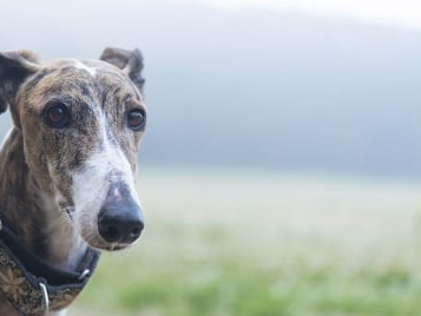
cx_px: 170
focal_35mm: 97
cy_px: 171
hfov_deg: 20.2
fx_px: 1180
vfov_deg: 15.3
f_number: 3.2
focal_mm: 60
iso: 100
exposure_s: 1/200
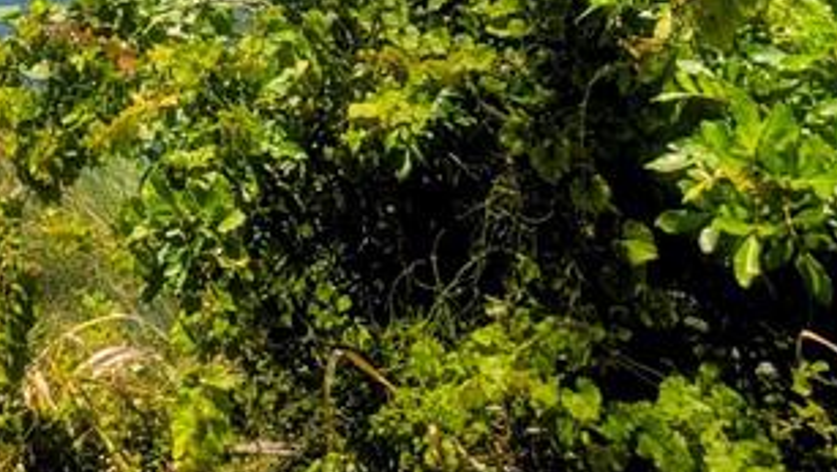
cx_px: -260
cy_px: -507
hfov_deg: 21.9
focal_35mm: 87
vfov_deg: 12.2
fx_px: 1932
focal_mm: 6.9
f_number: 1.68
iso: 21
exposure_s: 1/1095
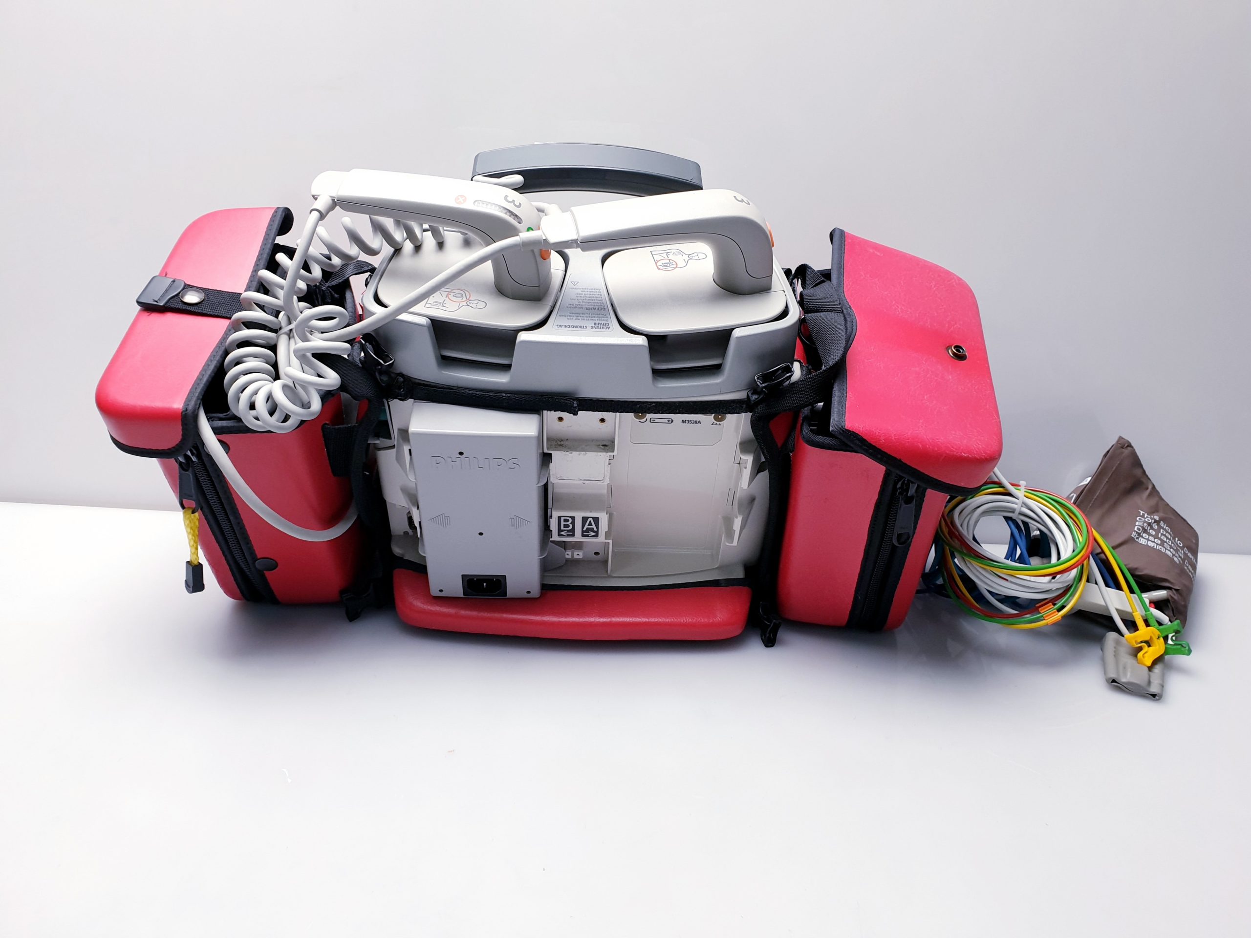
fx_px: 940
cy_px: 469
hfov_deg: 67.3
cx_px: 626
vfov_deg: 53.1
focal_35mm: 26
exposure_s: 1/100
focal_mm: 4.3
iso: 100
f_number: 2.4
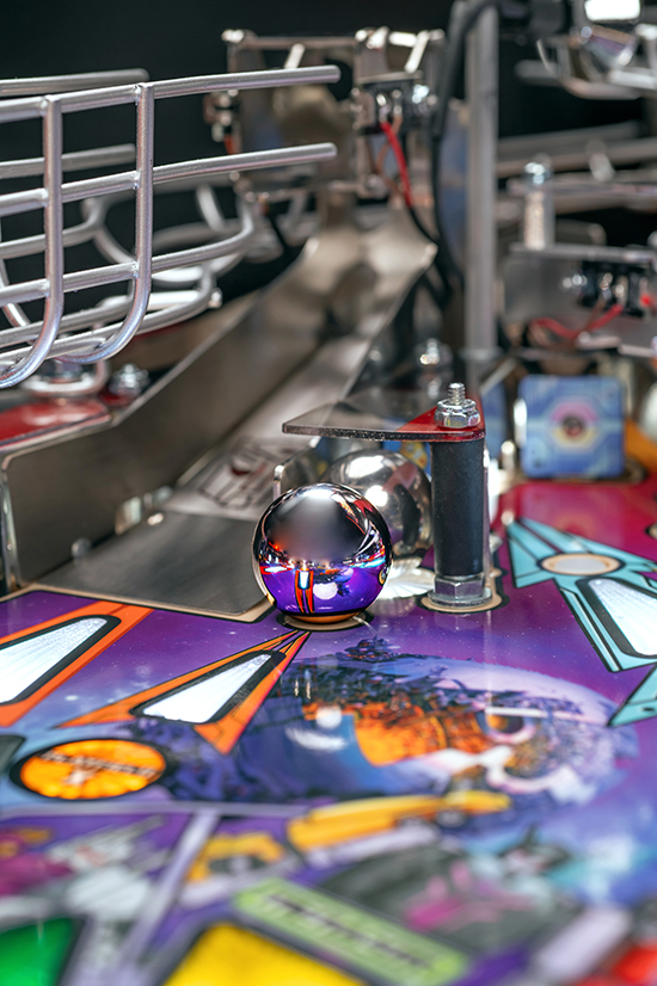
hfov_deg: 22.6
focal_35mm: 60
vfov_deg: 33.4
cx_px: 328
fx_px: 1644
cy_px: 493
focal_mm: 60
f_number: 8
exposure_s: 1/40
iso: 320
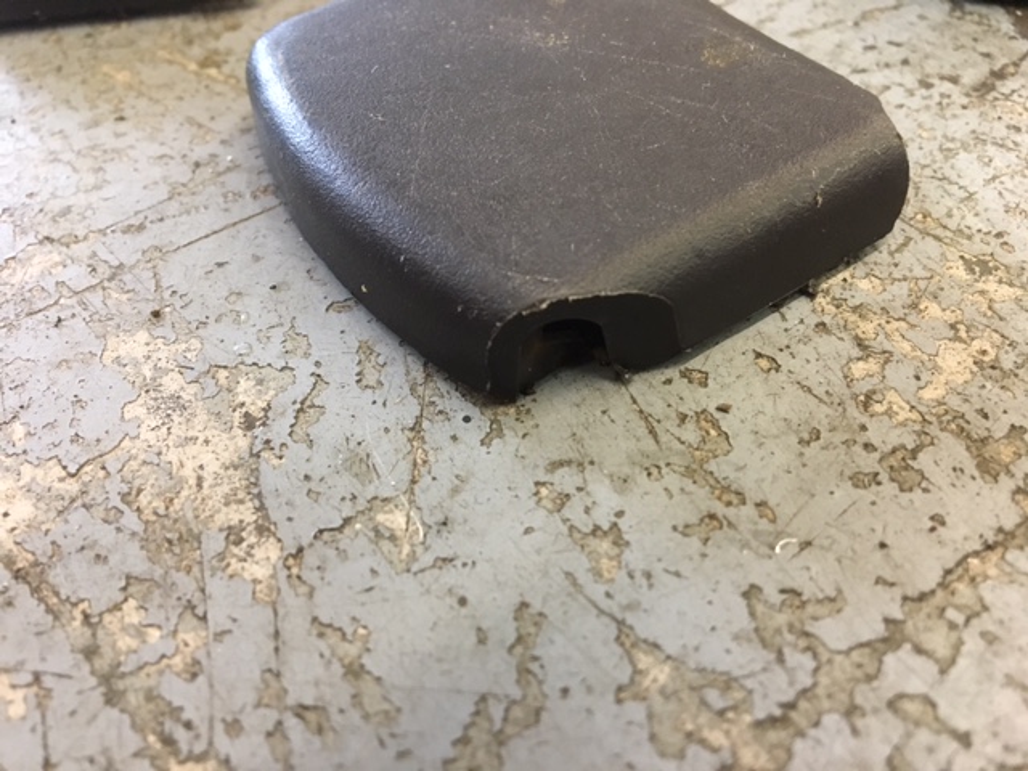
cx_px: 514
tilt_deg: -51.8
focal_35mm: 29
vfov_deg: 48.2
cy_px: 386
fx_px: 861
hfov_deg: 61.7
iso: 250
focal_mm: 4.15
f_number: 2.2
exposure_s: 1/33
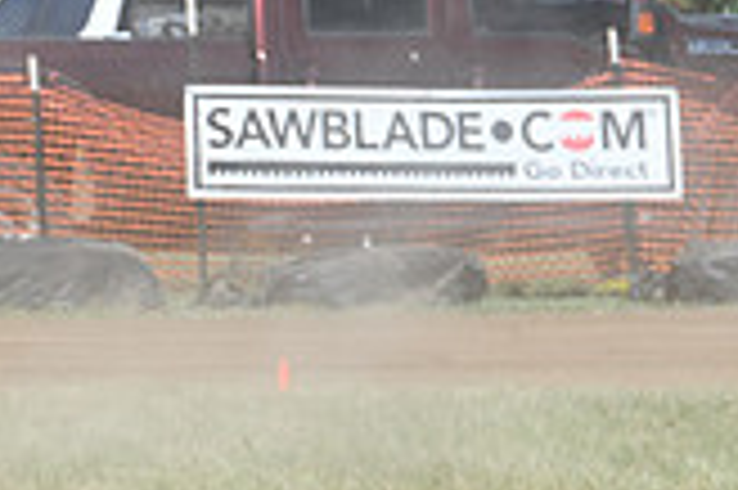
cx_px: 4
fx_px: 14151
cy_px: 434
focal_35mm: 691
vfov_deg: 2.0
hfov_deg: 3.0
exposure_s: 1/250
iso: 100
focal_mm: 130
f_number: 8
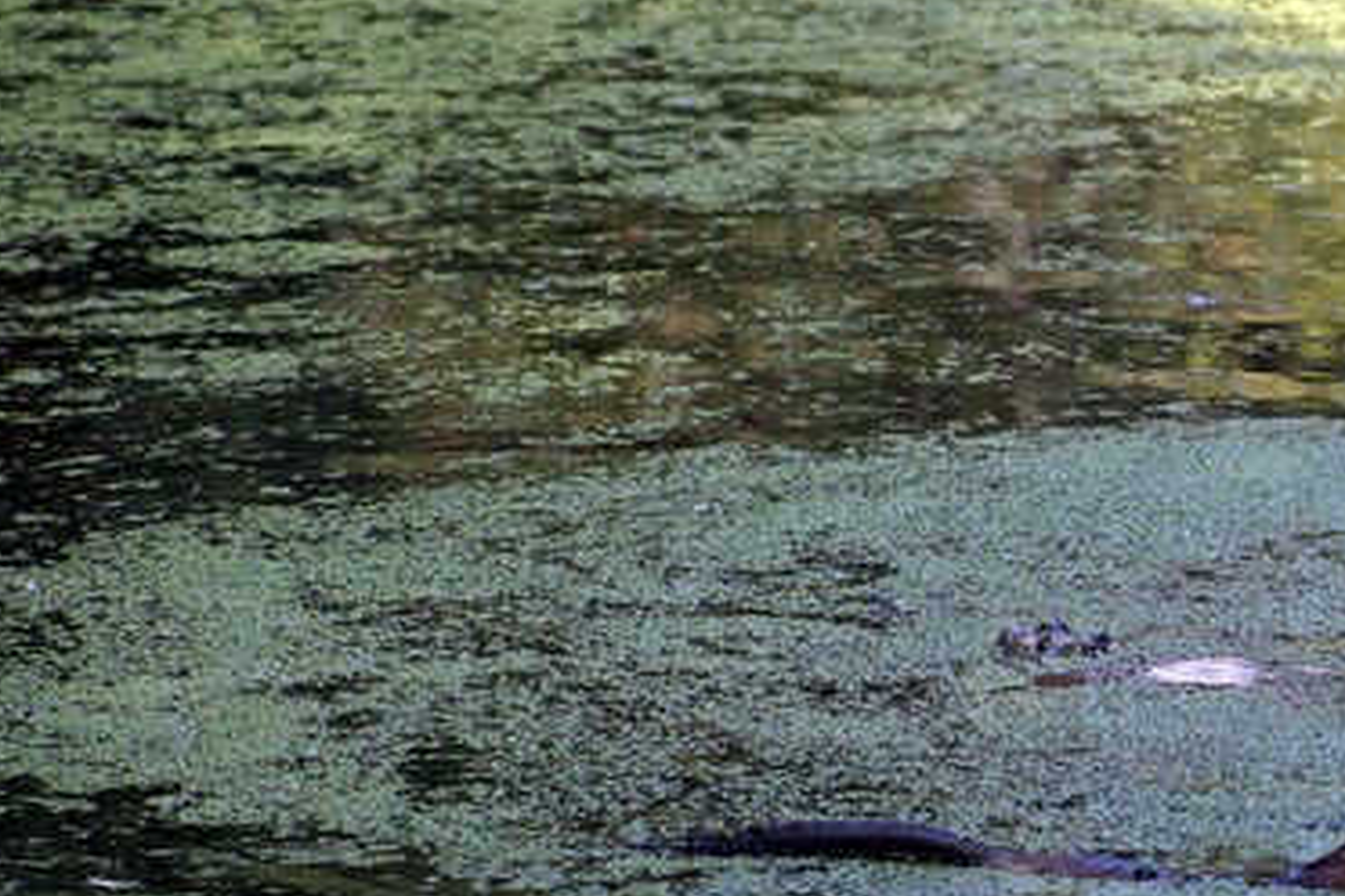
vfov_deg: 3.6
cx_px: 1237
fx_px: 14231
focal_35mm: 381
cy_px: 649
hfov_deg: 5.4
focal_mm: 135
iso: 250
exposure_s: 1/250
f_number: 5.6
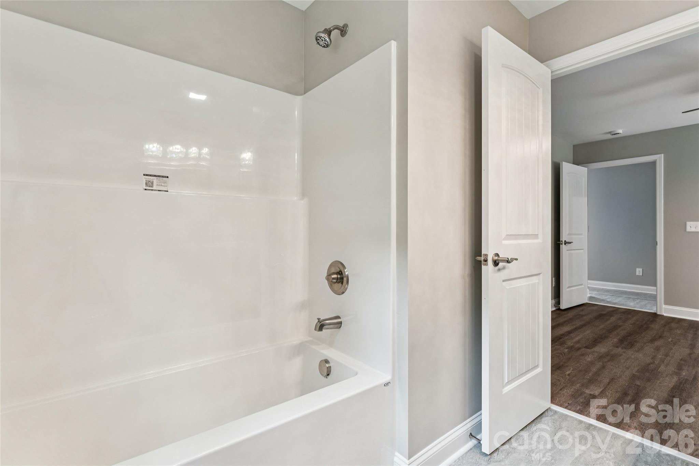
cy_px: 233
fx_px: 322
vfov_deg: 71.7
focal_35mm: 17
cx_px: 350
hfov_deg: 94.6
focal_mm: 16.6
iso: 100
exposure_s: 1/1.67
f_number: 13
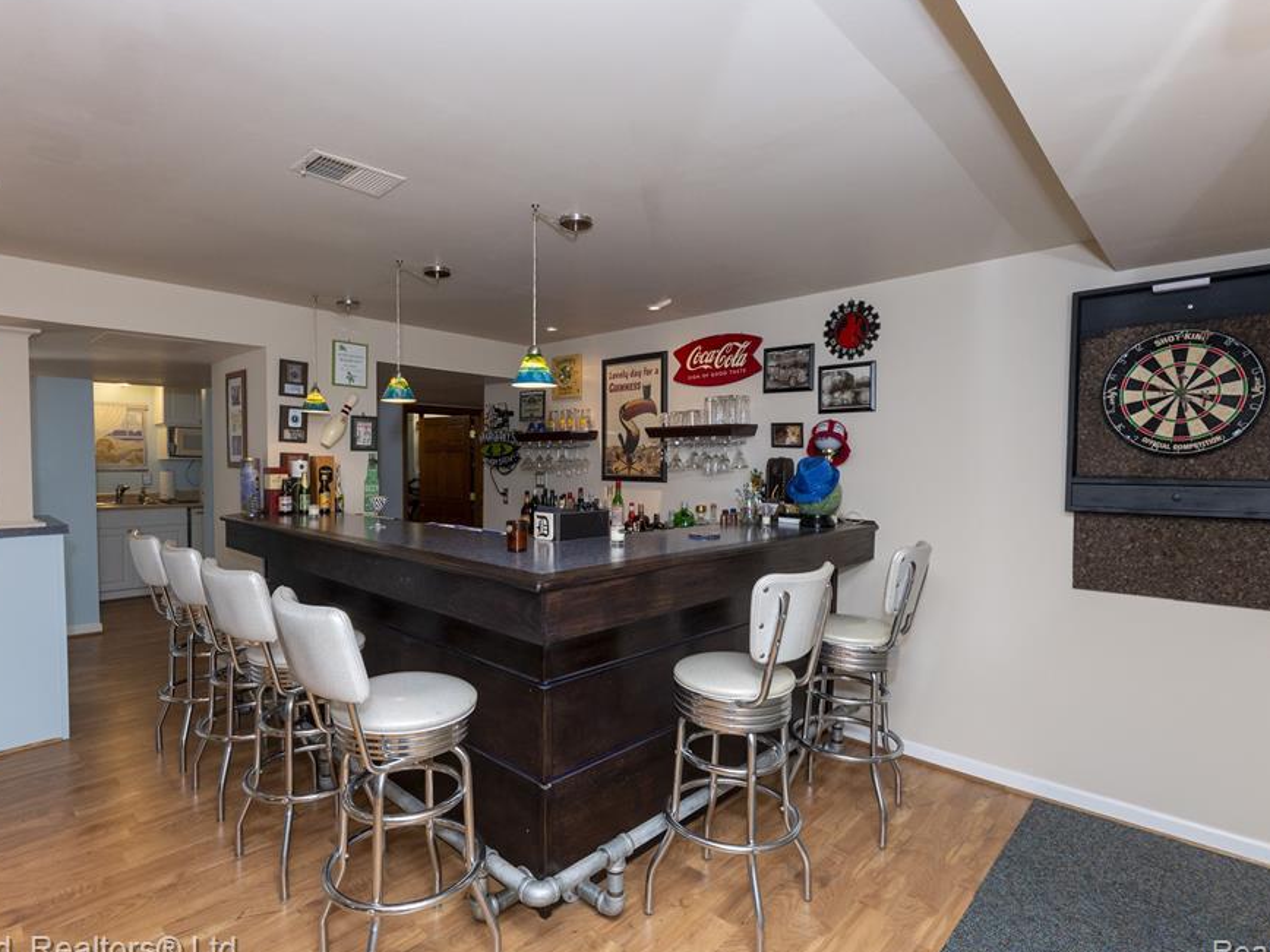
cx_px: 612
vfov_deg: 74.7
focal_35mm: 17
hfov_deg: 91.0
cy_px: 477
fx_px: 624
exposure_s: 1/160
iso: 1250
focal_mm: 15
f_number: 8
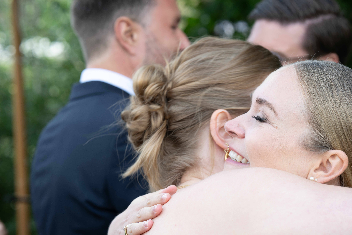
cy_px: 133
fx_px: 1144
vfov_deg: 11.7
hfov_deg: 17.5
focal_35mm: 117
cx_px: 232
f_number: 5.6
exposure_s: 1/125
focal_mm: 85
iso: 160
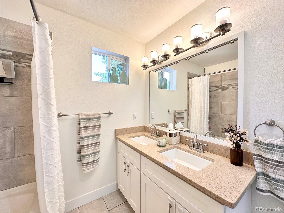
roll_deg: -0.9
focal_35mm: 14
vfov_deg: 85.7
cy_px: 106
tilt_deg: +0.2
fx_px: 115
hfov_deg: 102.1
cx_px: 142
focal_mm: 2.22
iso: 64
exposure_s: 1/120
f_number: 2.2
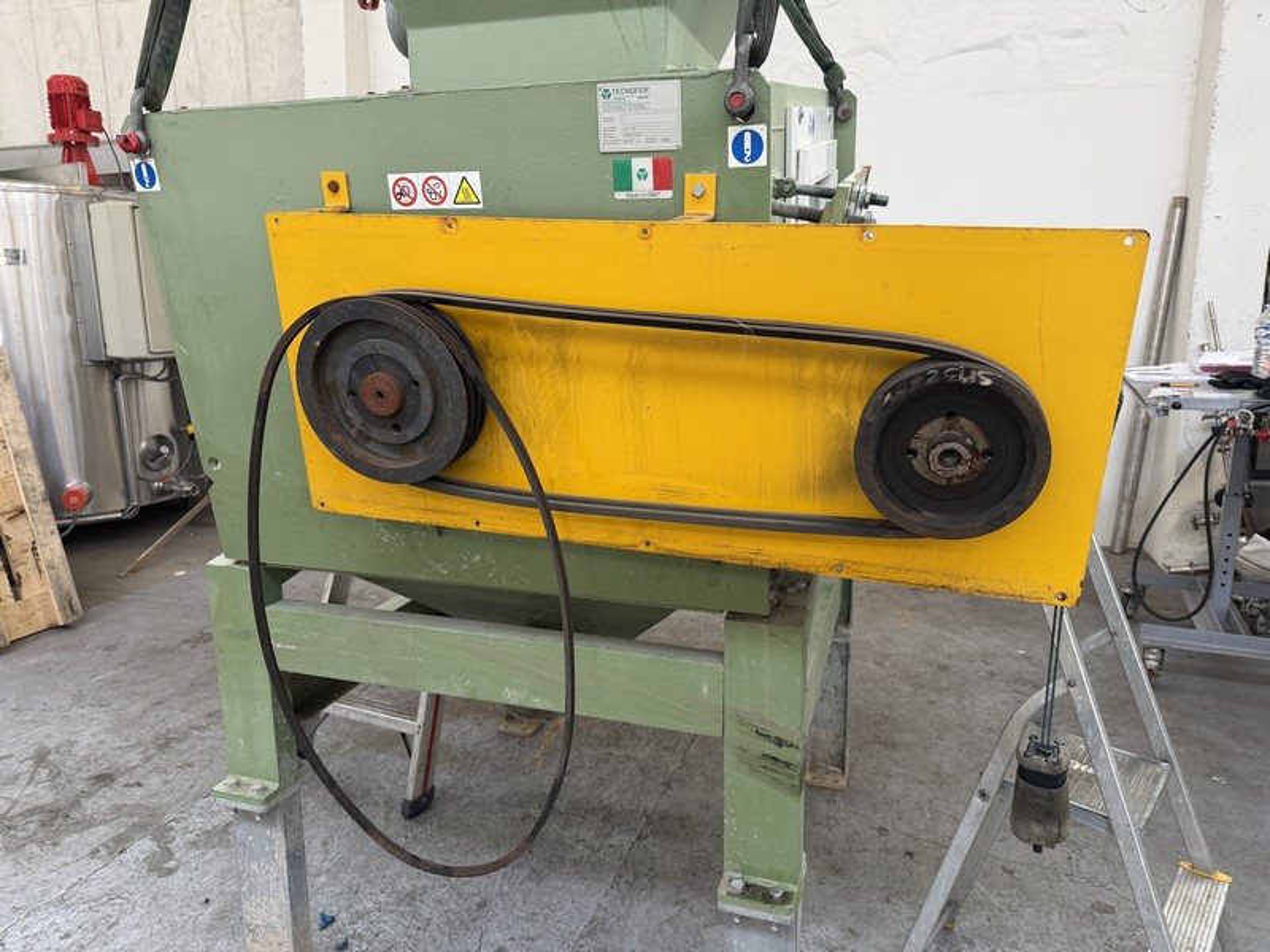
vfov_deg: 56.8
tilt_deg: -10.8
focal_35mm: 24
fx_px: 881
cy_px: 476
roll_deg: -0.1
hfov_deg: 71.6
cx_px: 635
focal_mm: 6.76
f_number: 1.78
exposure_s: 1/100
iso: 160
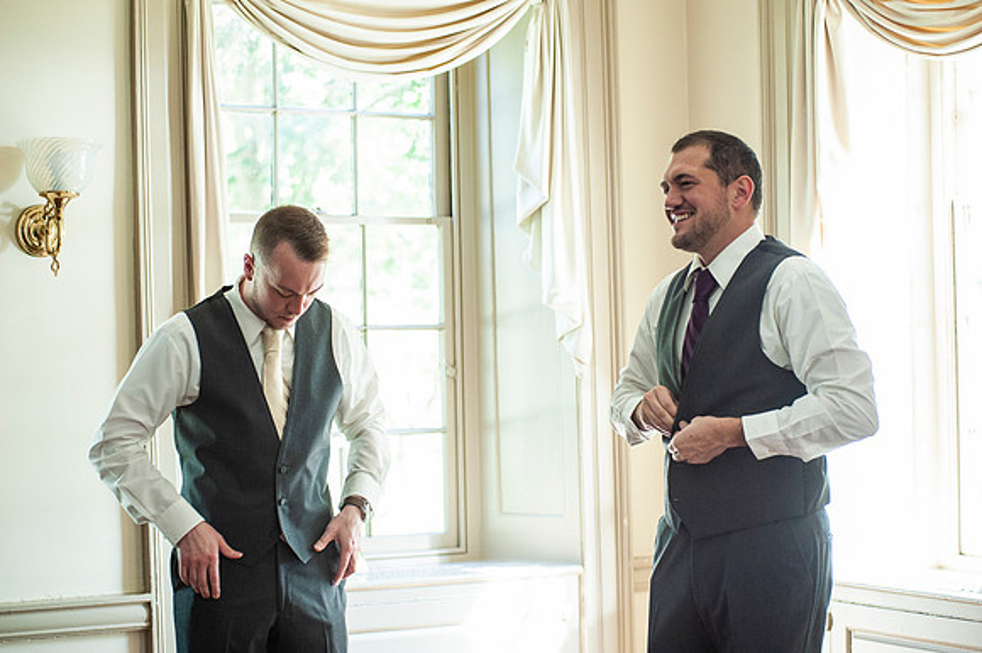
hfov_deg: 25.4
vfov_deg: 17.0
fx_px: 2181
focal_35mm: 80
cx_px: 491
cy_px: 326
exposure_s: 1/160
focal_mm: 80
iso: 1600
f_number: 3.5
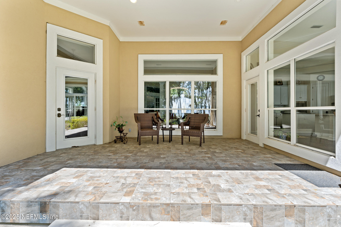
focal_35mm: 16
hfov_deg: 96.0
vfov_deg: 73.1
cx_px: 170
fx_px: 153
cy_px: 114
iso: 250
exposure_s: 1/50
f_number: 9
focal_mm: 16.2
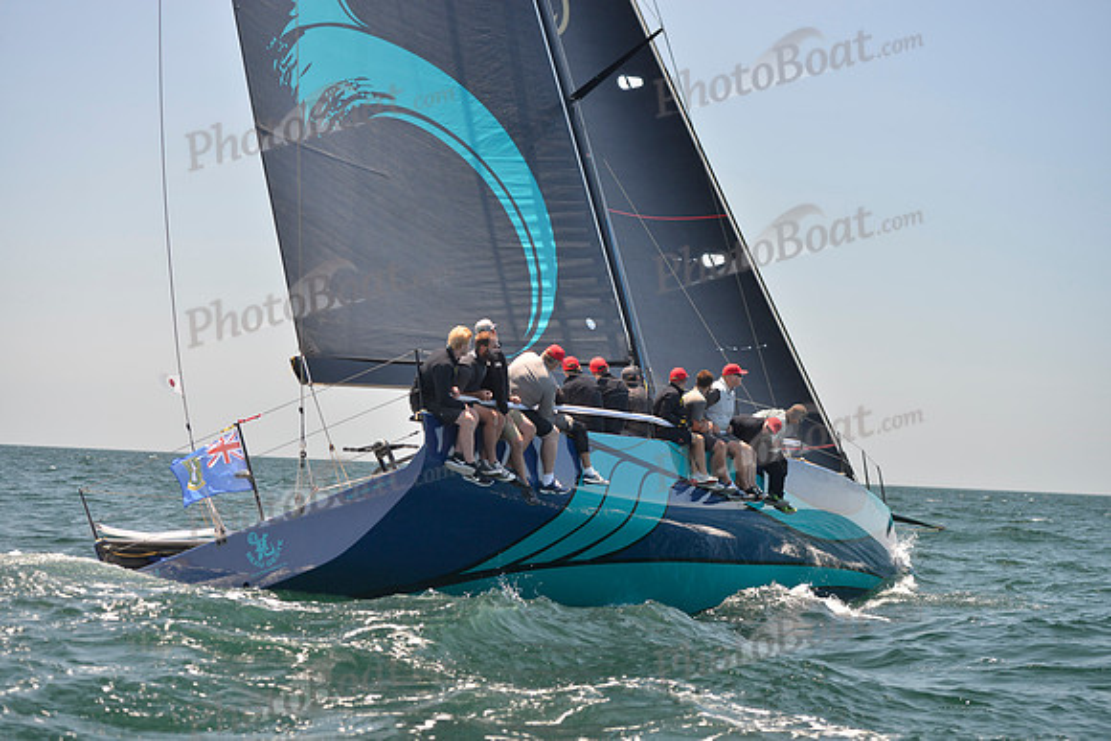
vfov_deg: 13.4
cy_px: 370
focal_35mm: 102
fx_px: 3148
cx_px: 556
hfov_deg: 20.0
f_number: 3.5
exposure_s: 1/800
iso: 400
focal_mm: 102
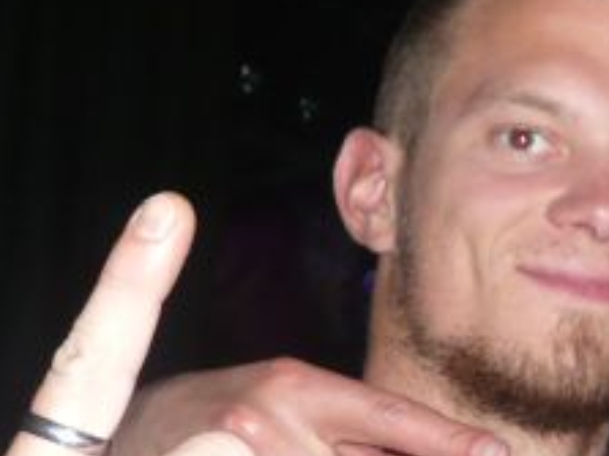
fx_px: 2145
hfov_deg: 15.1
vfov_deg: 12.0
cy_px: 19
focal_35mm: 122
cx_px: 888
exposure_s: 1/30
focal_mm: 5.5
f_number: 3.1
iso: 125
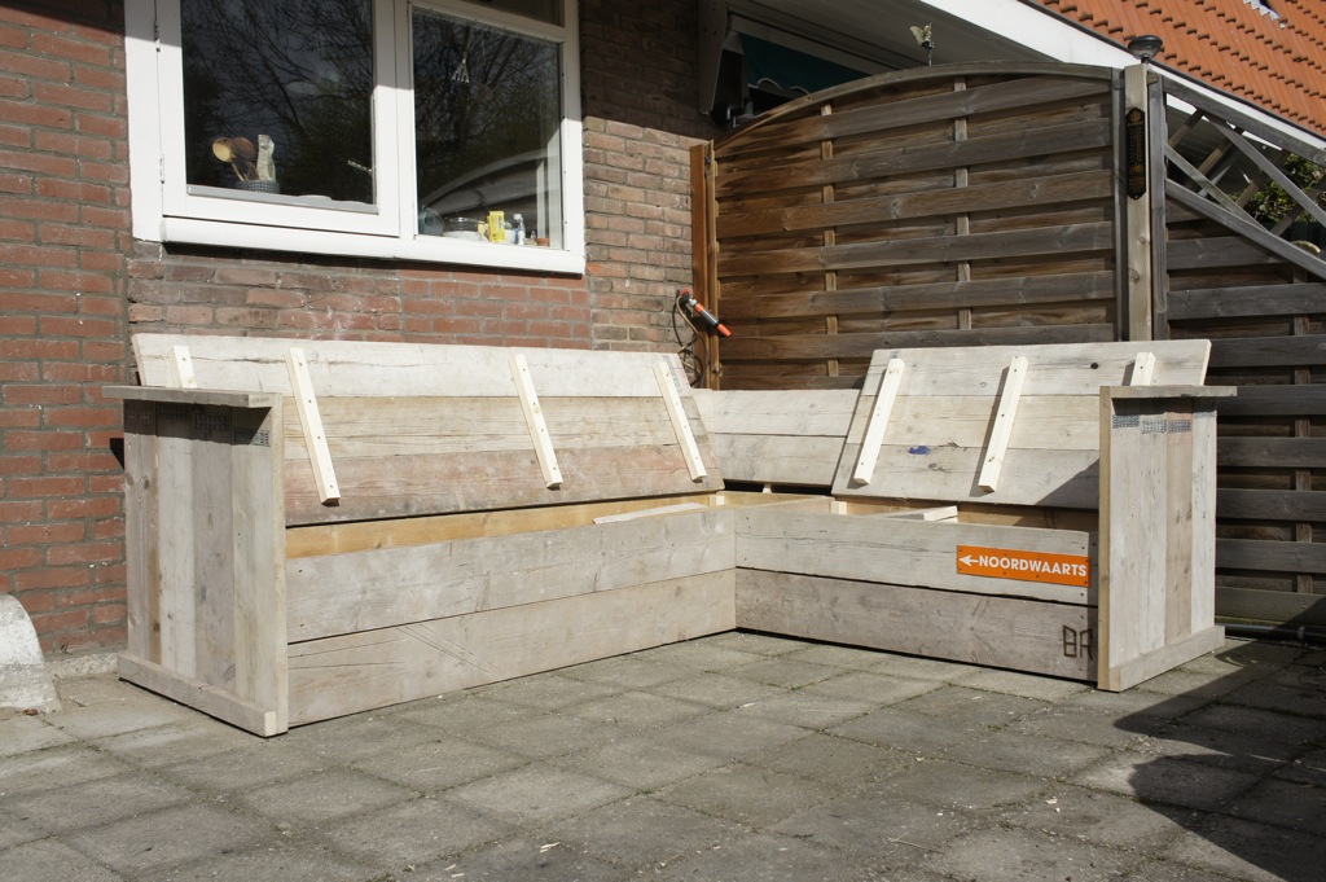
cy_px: 441
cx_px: 663
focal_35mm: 33
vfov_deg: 39.9
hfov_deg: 57.3
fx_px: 1214
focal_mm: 22
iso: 200
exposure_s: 1/800
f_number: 8
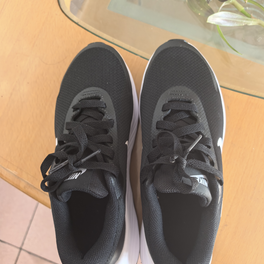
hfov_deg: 55.6
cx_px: 135
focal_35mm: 29
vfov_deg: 55.6
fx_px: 250
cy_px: 142
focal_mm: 6.98
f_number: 2
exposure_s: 1/668
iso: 1250
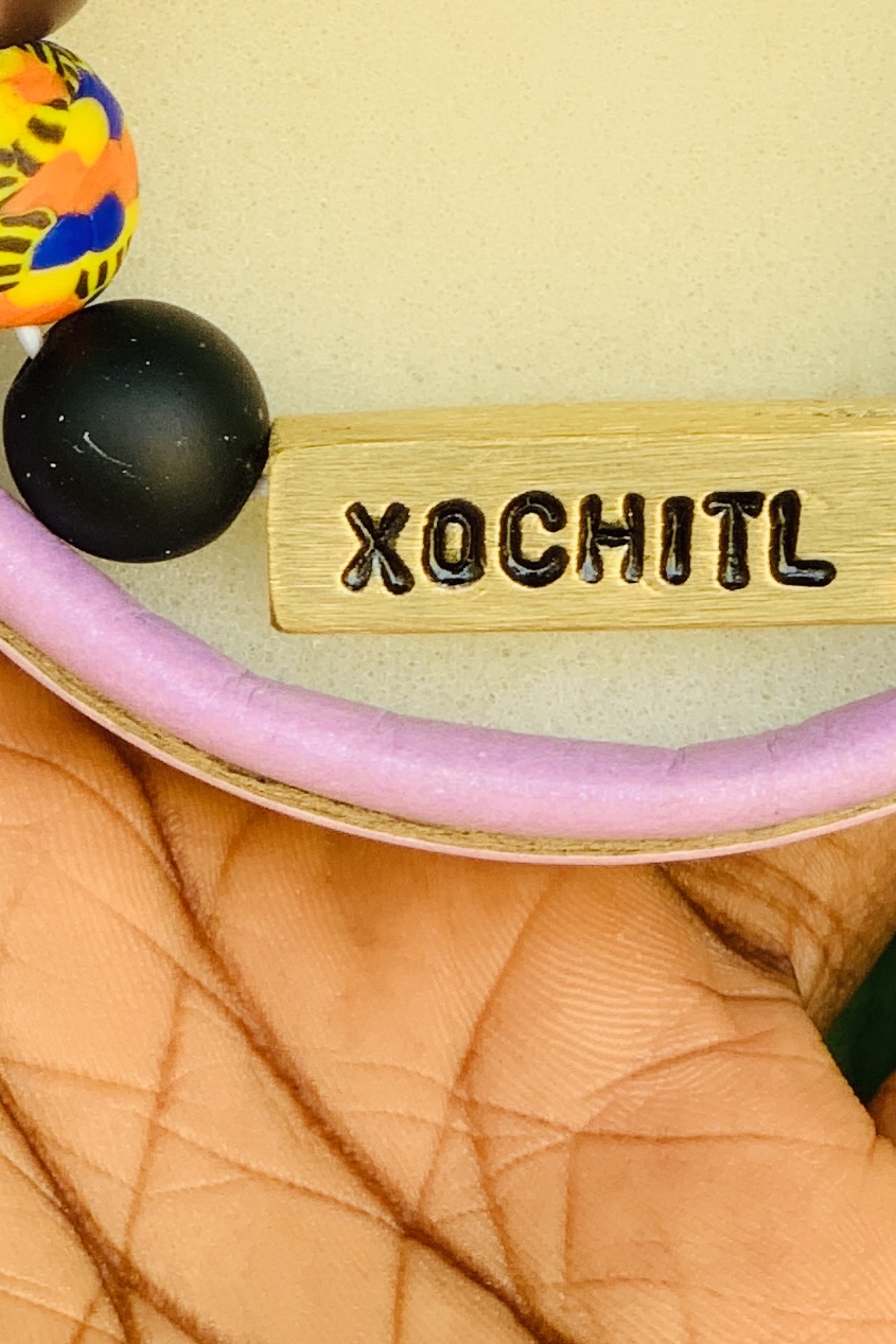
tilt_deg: -28.8
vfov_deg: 11.8
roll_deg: -1.4
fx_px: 6423
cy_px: -102
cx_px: 600
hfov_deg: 8.0
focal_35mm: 172
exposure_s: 1/122
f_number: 2.4
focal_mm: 6
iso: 16
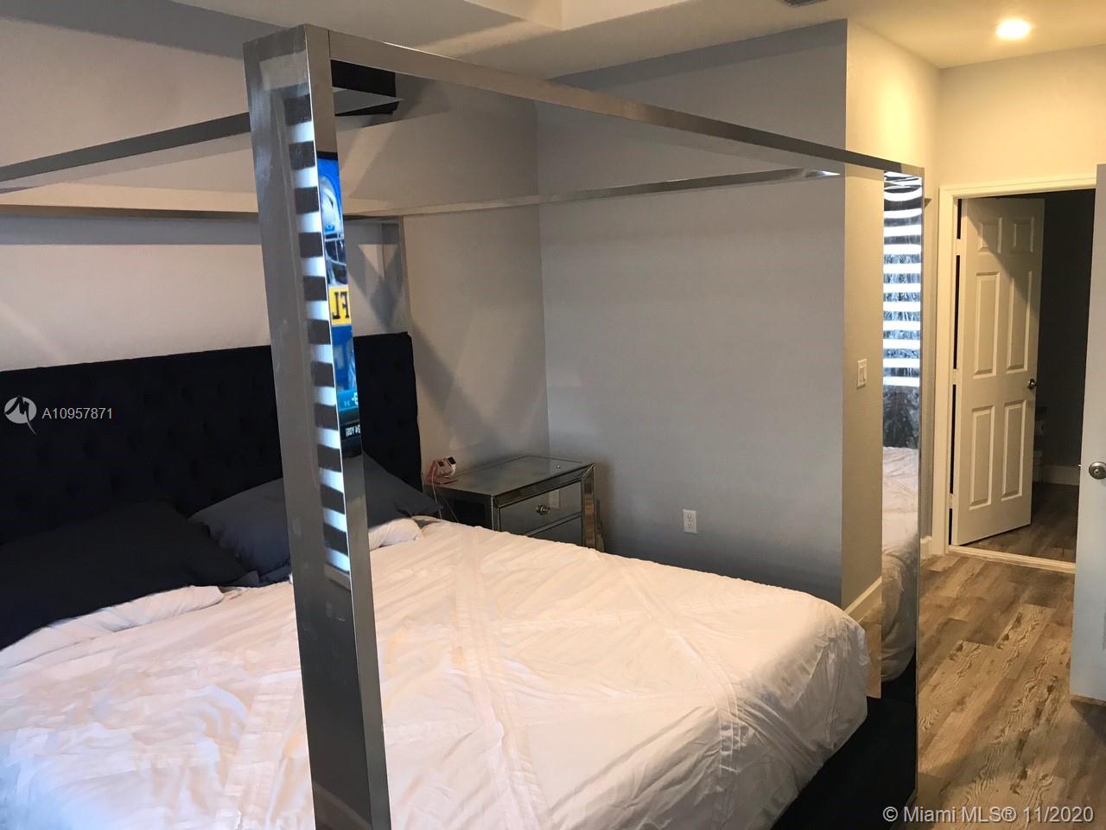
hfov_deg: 63.4
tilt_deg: -9.4
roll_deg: +2.6
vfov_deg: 49.7
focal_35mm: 28
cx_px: 553
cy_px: 415
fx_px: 895
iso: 40
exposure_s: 1/17
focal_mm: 3.99
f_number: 1.8
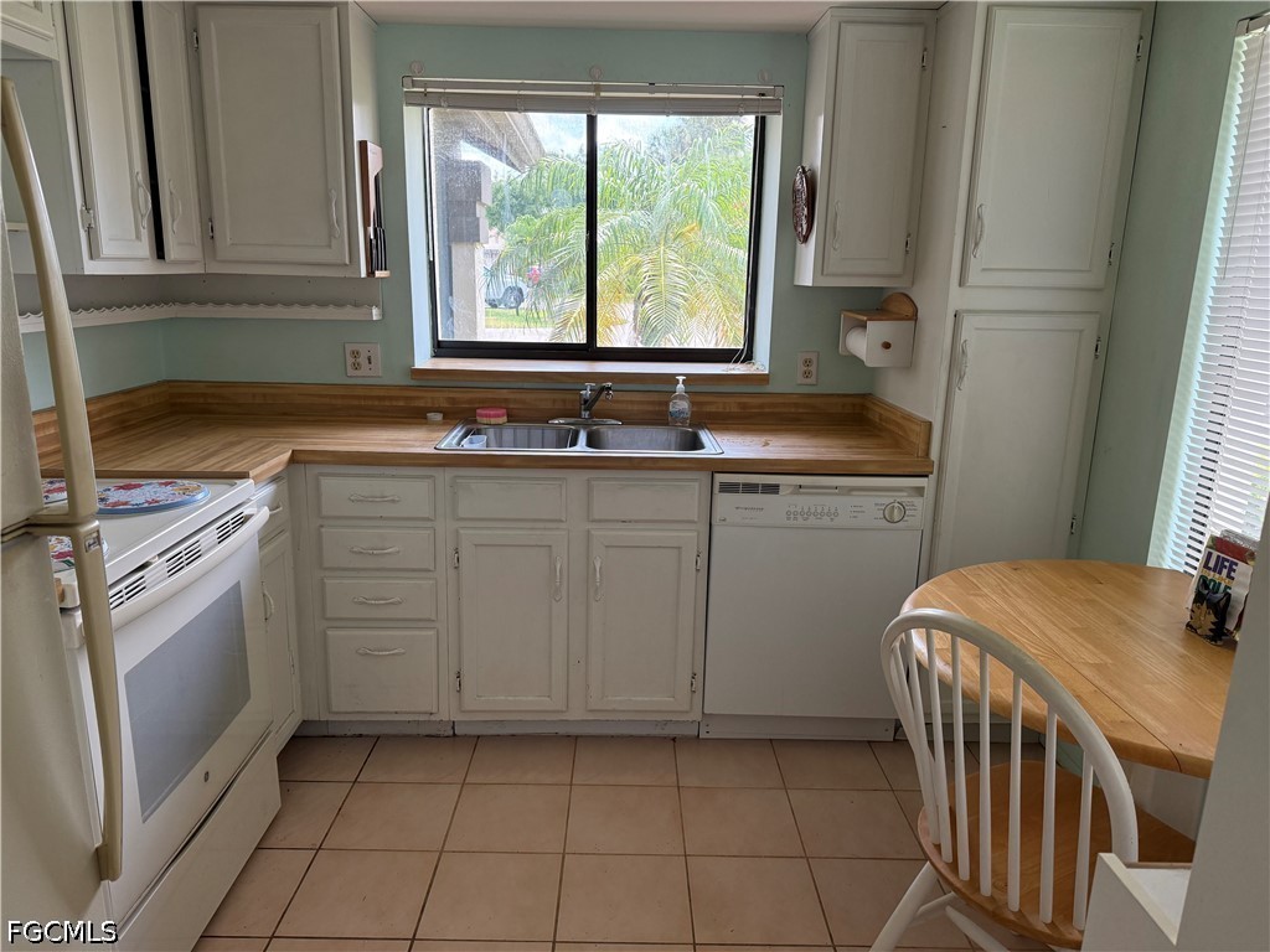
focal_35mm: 24
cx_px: 635
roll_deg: -1.6
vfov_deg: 56.8
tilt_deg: -11.9
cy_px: 476
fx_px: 881
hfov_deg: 71.6
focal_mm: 6.76
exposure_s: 1/228
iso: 160
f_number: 1.78
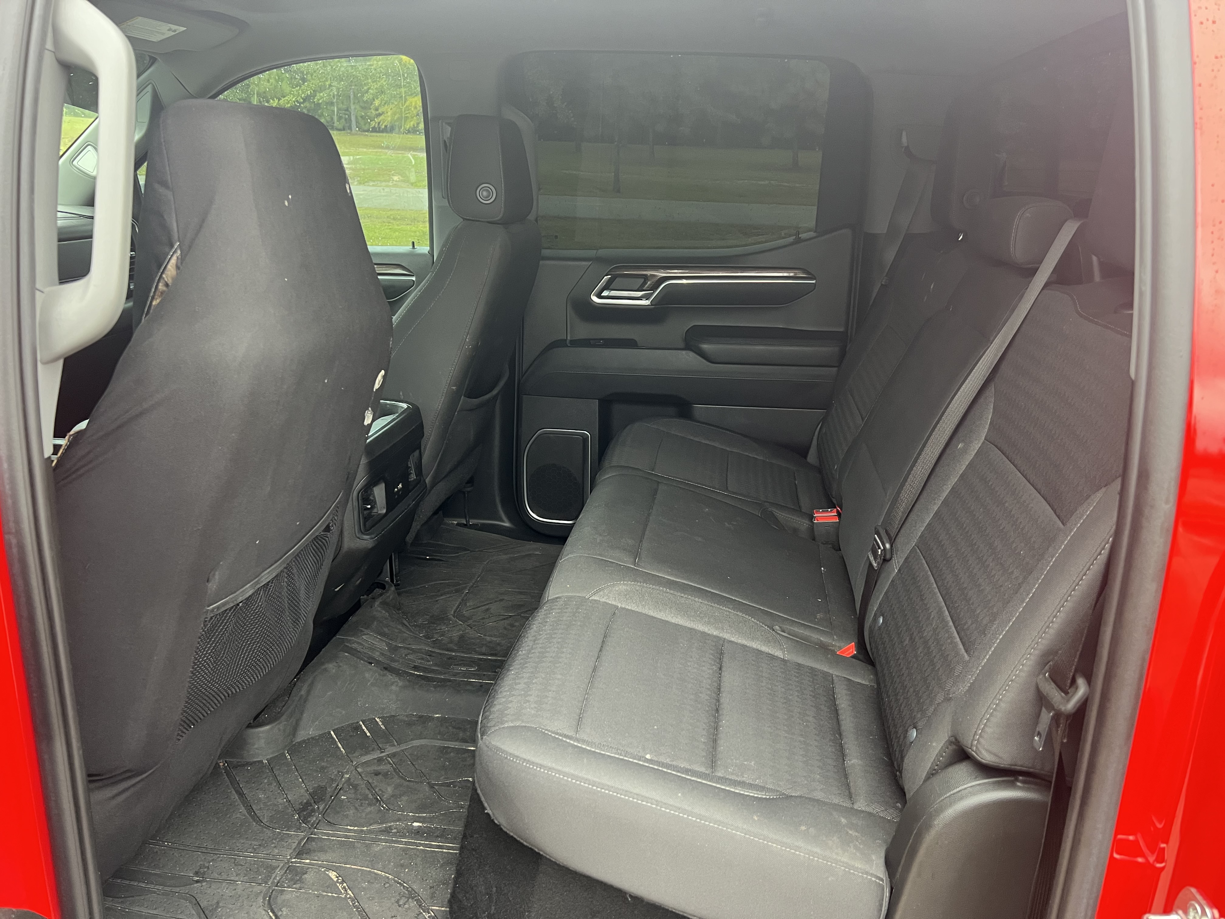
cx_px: 612
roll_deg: -1.9
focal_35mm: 26
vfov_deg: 53.1
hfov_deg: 67.3
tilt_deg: -19.7
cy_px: 460
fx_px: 920
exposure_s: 1/60
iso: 250
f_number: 1.5
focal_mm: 5.7
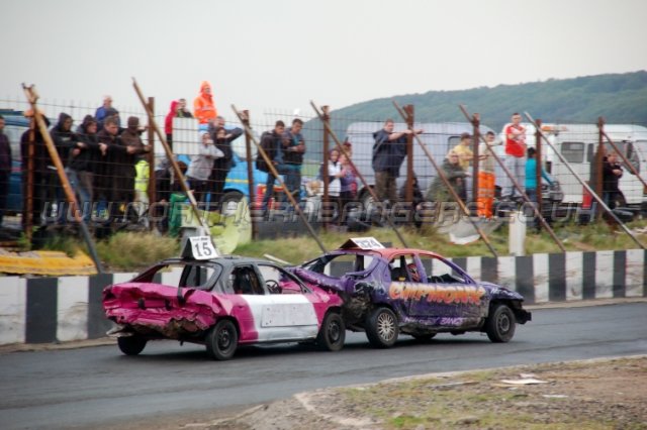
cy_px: 215
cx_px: 324
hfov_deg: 10.2
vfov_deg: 6.8
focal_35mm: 202
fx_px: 3637
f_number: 6
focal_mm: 135
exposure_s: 1/200
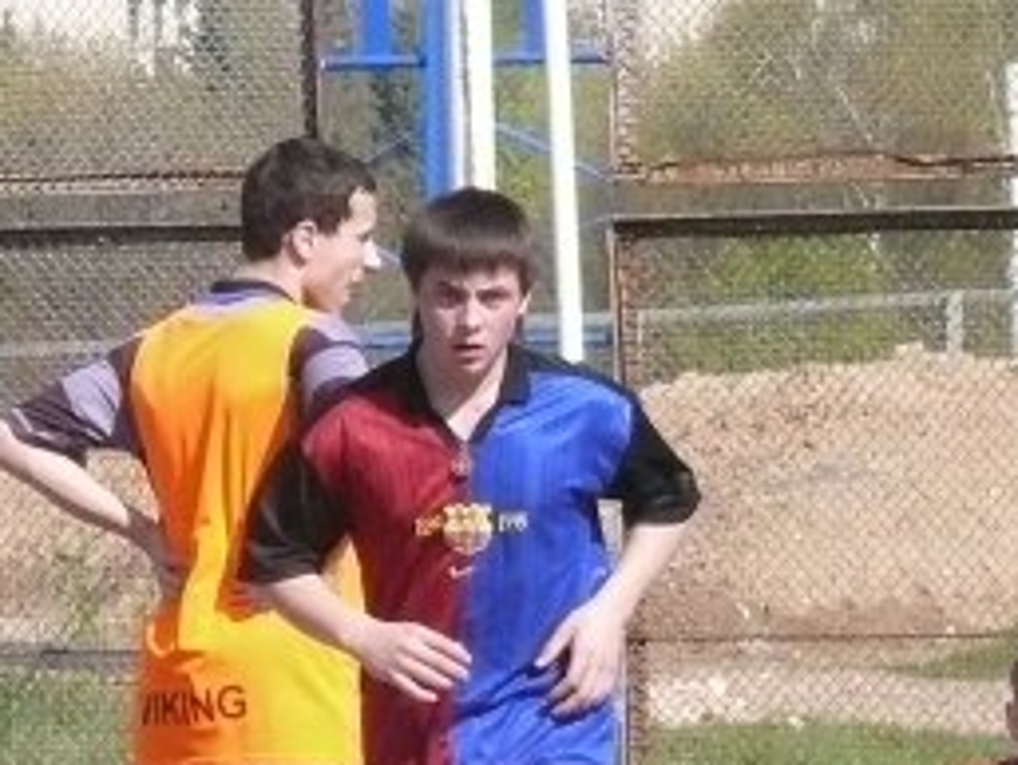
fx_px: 25568
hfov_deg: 2.3
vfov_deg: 1.7
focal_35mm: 869
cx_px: 1010
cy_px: 543
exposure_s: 1/1000
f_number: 8
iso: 400
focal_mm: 47.3
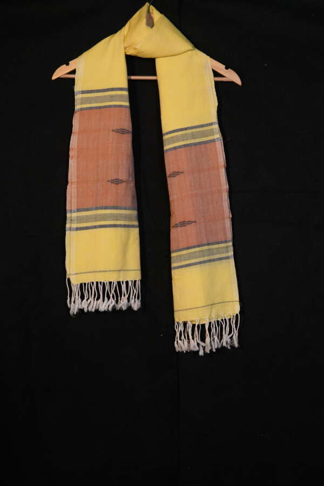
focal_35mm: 45
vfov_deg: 43.6
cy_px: 243
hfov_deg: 29.9
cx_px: 162
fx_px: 607
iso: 6400
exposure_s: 1/500
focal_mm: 30
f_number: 2.8
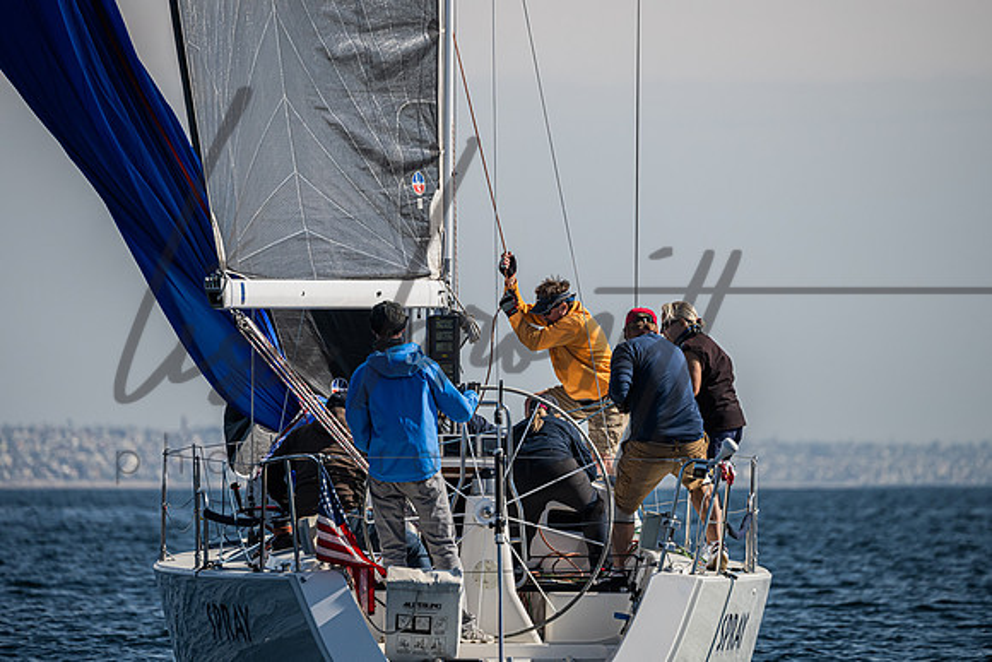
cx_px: 502
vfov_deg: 3.6
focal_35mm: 379
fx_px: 10454
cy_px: 255
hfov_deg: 5.4
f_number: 5.3
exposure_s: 1/3200
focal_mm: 300
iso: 400
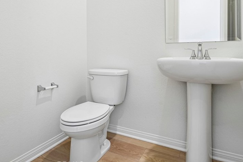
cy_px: 53
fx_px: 163
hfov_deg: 73.4
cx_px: 118
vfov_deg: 51.7
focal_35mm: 24
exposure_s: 1/20
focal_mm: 16.8
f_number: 8
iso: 400
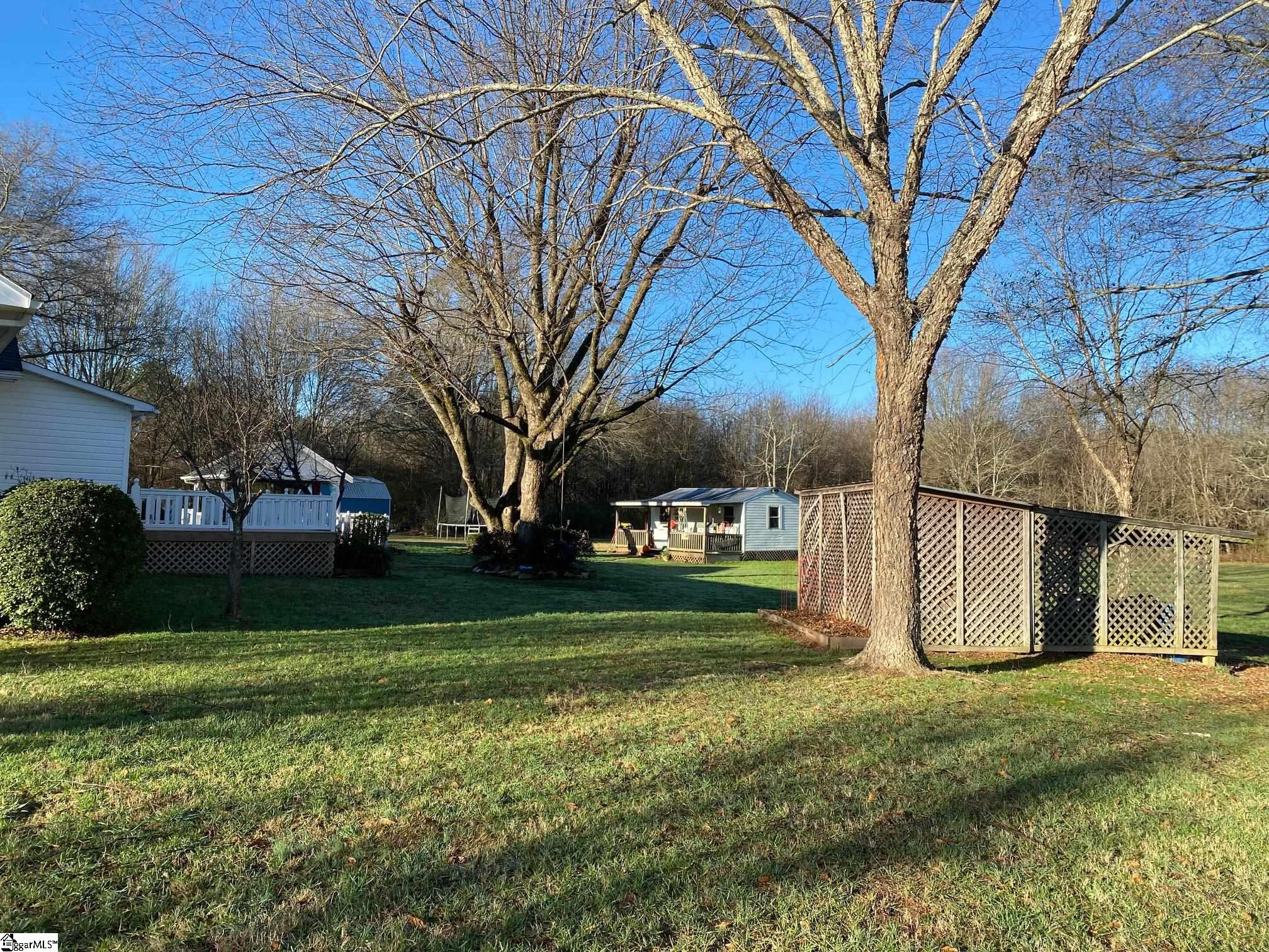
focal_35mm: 26
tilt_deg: +3.5
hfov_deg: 67.3
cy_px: 476
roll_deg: -2.1
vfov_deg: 53.1
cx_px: 634
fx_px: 953
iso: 32
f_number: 1.8
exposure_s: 1/1034
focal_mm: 4.25
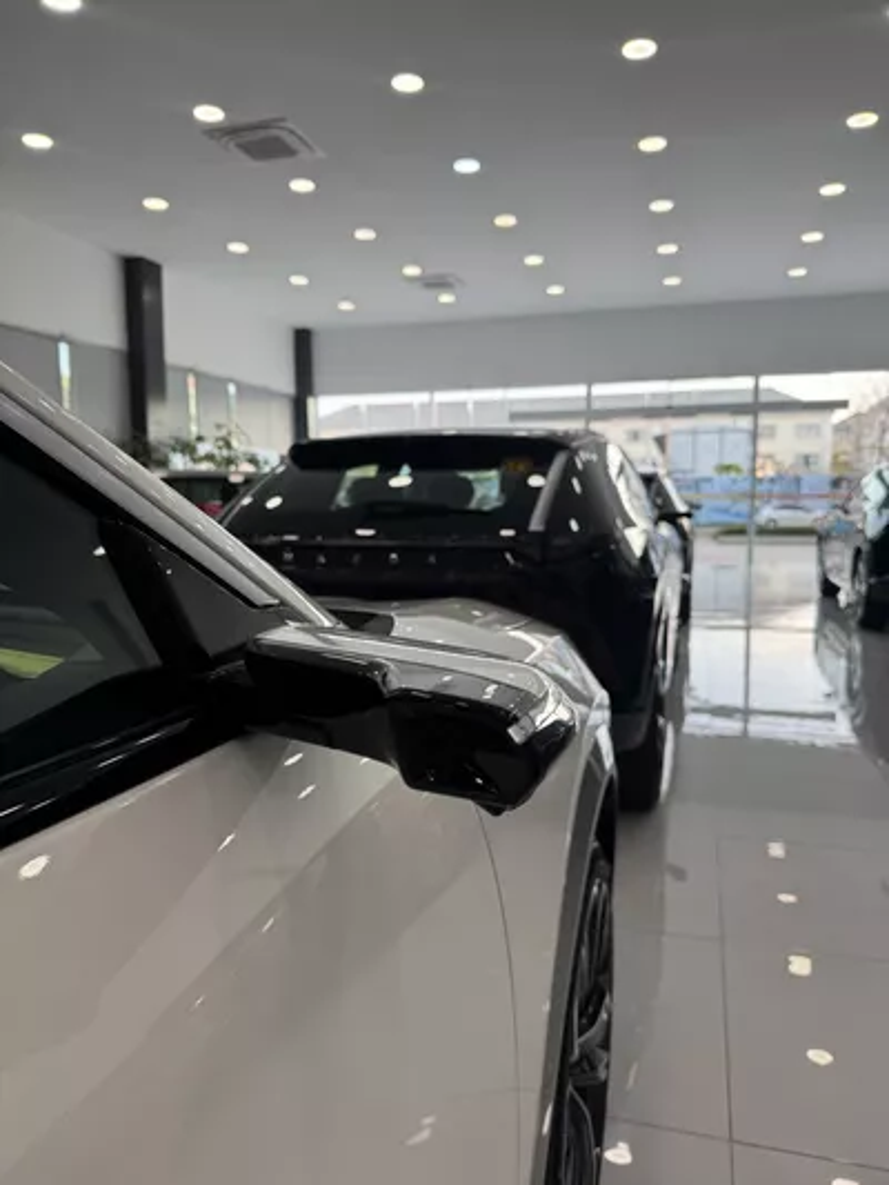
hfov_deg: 56.8
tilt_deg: -7.1
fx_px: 821
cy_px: 592
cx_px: 444
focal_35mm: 24
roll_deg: -1.4
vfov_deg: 71.6
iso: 50
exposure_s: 1/132
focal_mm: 6.76
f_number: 1.78
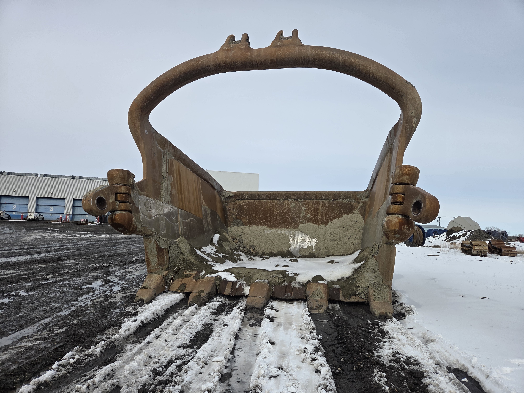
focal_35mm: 23
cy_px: 196
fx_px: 348
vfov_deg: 58.9
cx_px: 262
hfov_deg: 73.9
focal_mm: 5.4
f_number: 1.8
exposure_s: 1/7891
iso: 64
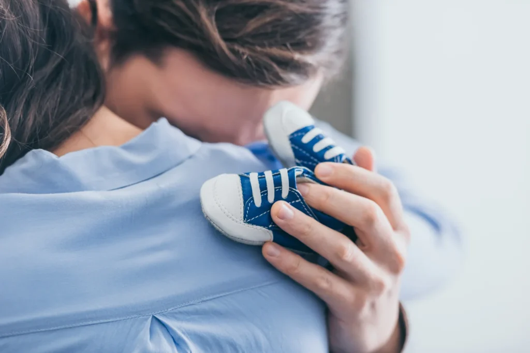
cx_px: 265
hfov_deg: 11.4
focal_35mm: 180
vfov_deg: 7.6
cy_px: 176
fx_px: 2650
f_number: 2.8
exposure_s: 1/200
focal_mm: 180
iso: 250
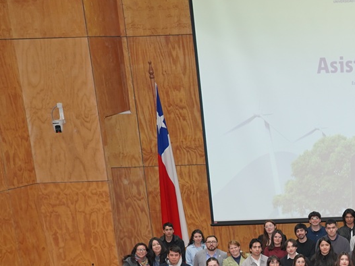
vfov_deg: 21.3
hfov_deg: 26.1
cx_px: 404
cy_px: 218
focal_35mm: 68
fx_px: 697
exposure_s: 1/160
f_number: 4
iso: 1250
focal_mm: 31
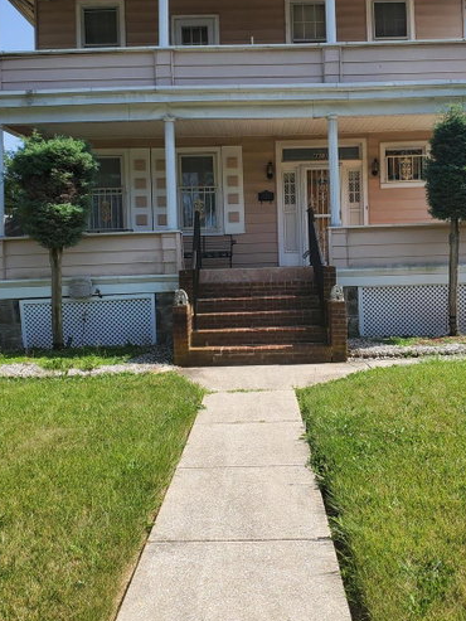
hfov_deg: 39.5
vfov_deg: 51.2
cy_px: 270
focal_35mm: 36
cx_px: 283
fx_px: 646
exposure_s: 1/1193
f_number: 2.4
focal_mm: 4.3
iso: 50
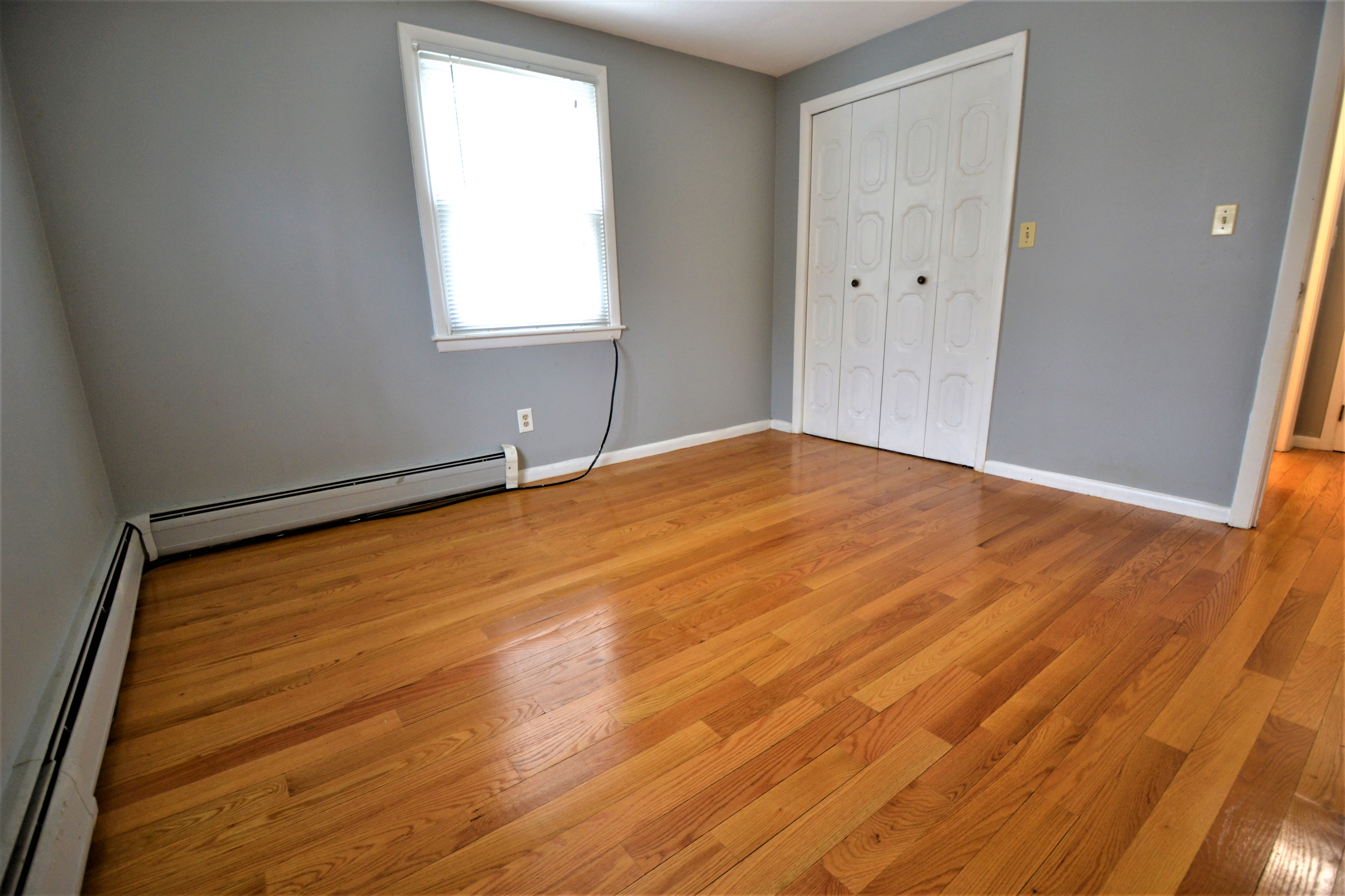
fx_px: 560
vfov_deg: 77.3
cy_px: 448
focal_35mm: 15
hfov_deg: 100.4
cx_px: 672
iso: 640
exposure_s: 1/15
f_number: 3.5
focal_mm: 10
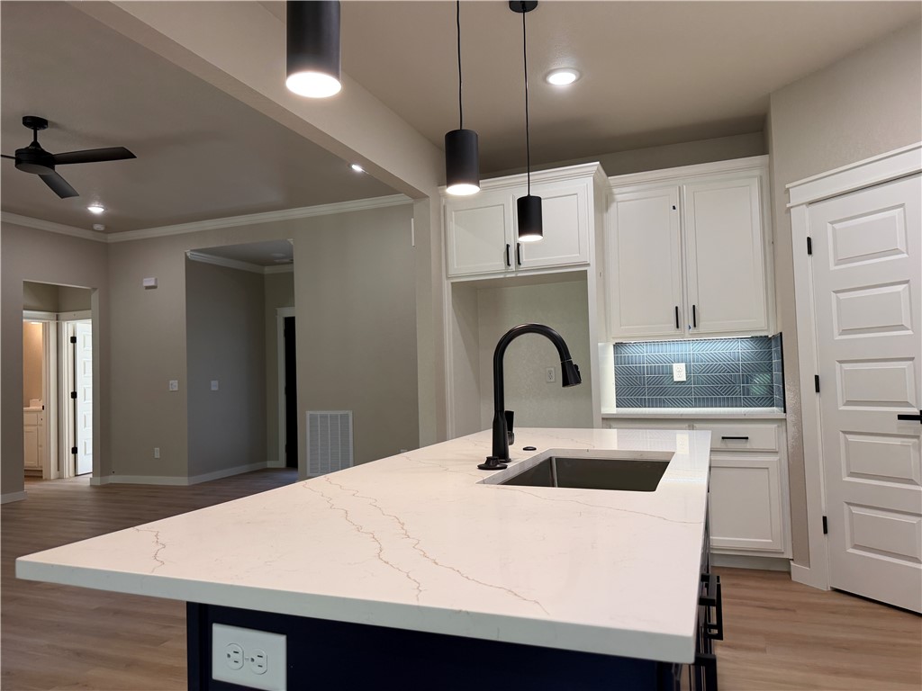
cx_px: 461
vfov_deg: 56.8
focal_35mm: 24
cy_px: 346
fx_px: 639
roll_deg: +1.4
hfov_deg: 71.6
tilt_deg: +3.0
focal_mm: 6.76
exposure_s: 1/120
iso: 100
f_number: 1.78
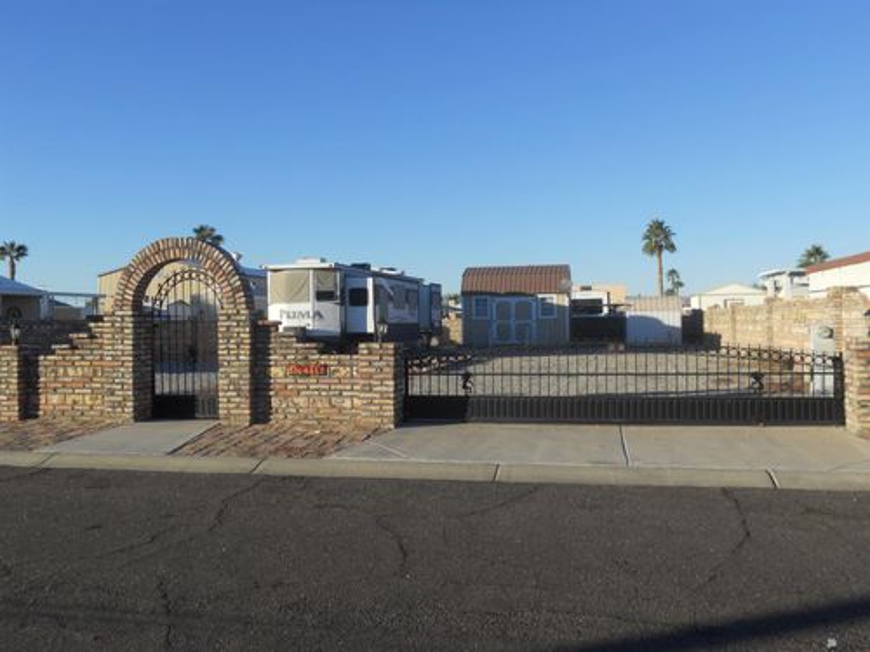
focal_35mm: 32
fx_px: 804
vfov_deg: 44.2
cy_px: 326
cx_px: 435
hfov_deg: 56.8
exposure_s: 1/640
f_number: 3.5
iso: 80
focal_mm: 5.8
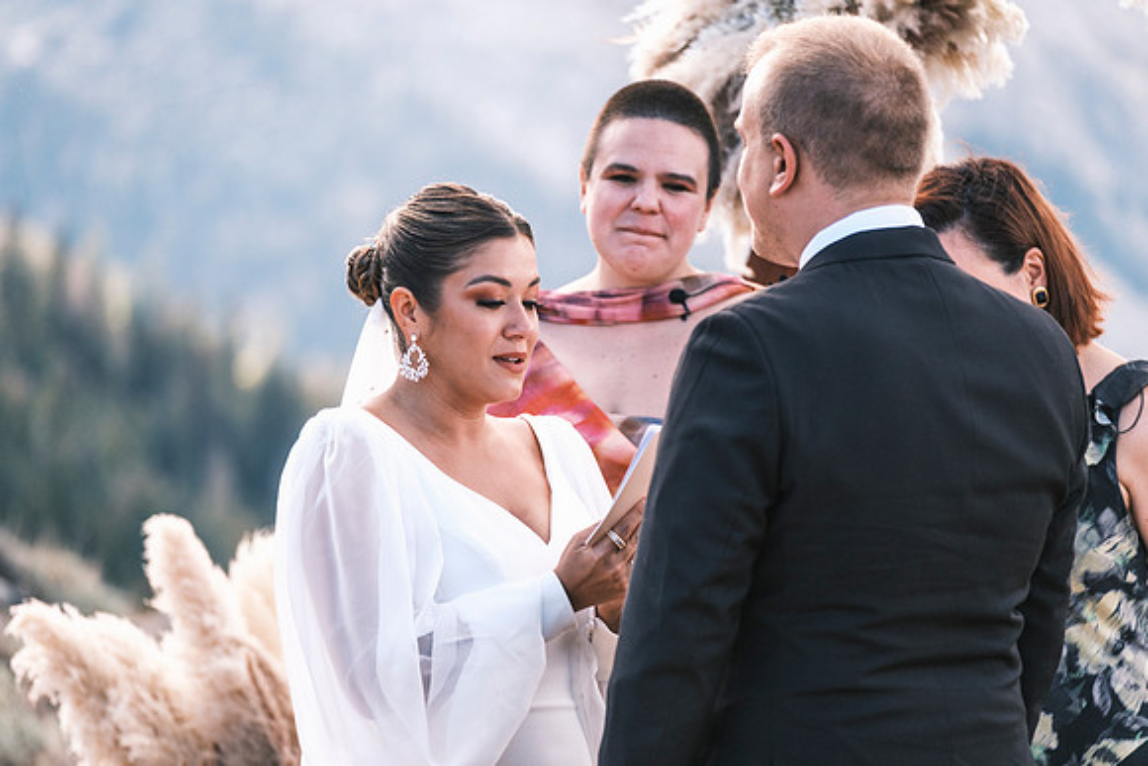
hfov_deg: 10.2
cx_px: 574
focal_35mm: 202
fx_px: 6443
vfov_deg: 6.8
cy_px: 383
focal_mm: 134.4
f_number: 2.8
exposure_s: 1/950
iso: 400
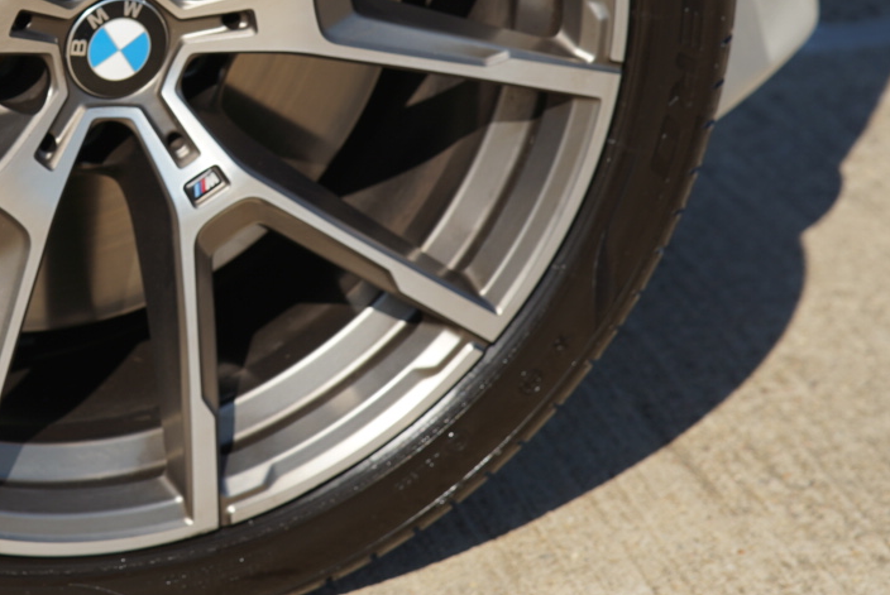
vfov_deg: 7.0
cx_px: 53
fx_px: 4826
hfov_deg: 10.5
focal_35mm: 195
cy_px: 20
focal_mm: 85
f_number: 4.5
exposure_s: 1/640
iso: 100
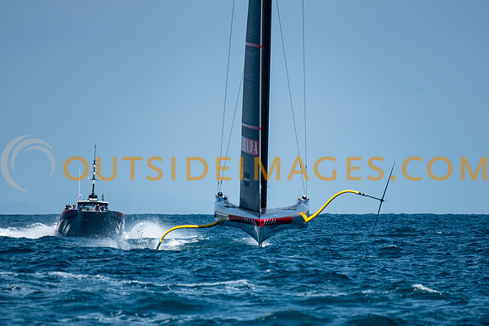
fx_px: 7980
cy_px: 212
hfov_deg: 3.5
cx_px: 244
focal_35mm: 587
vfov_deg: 2.3
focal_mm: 300
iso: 200
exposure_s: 1/3200
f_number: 4
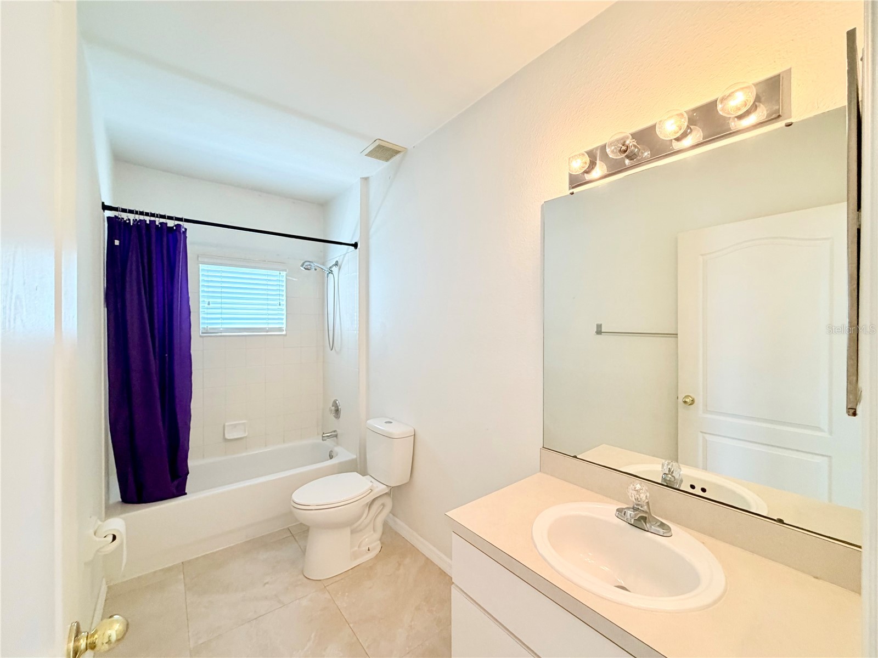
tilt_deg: +0.9
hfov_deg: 102.1
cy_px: 329
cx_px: 439
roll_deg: -0.1
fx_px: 355
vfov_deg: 85.7
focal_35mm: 14
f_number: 2.2
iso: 200
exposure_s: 1/60
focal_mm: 2.22
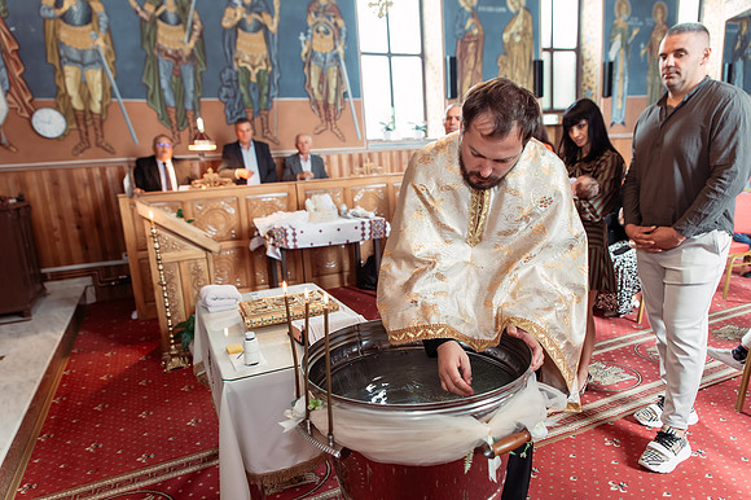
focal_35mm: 24
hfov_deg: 73.8
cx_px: 376
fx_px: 500
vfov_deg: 53.1
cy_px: 250
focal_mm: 24
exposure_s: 1/125
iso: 2000
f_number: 3.5
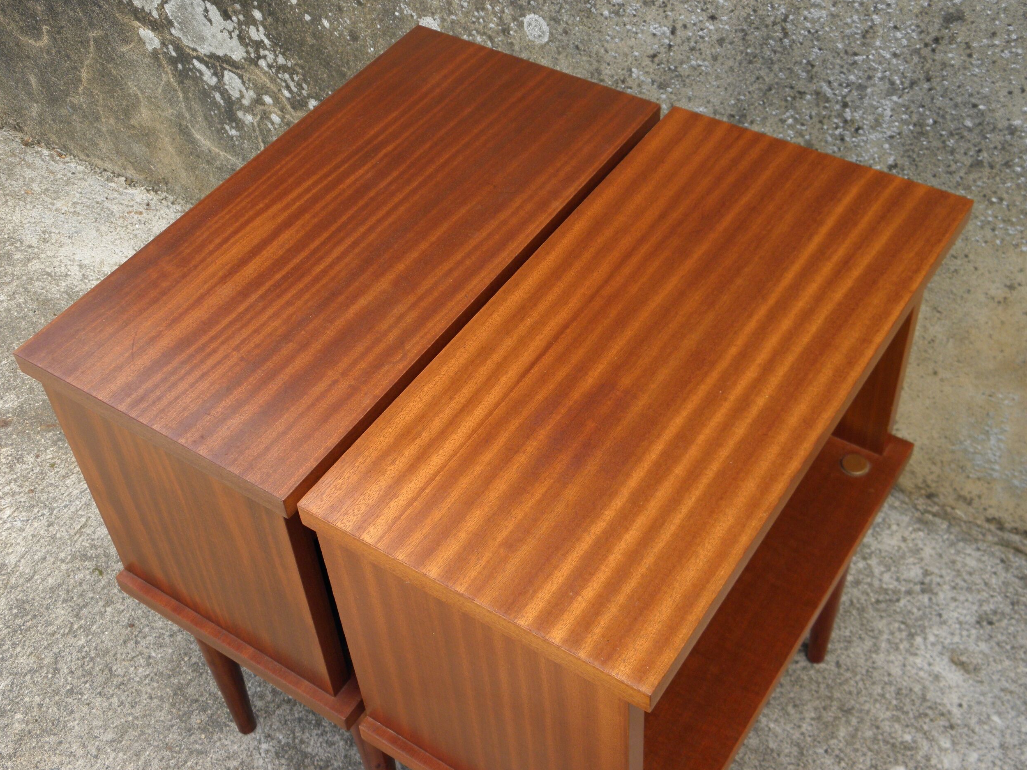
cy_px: 376
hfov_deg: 44.8
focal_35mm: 42
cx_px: 521
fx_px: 1246
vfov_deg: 34.3
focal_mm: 7.5
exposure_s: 1/125
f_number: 3.8
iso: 100
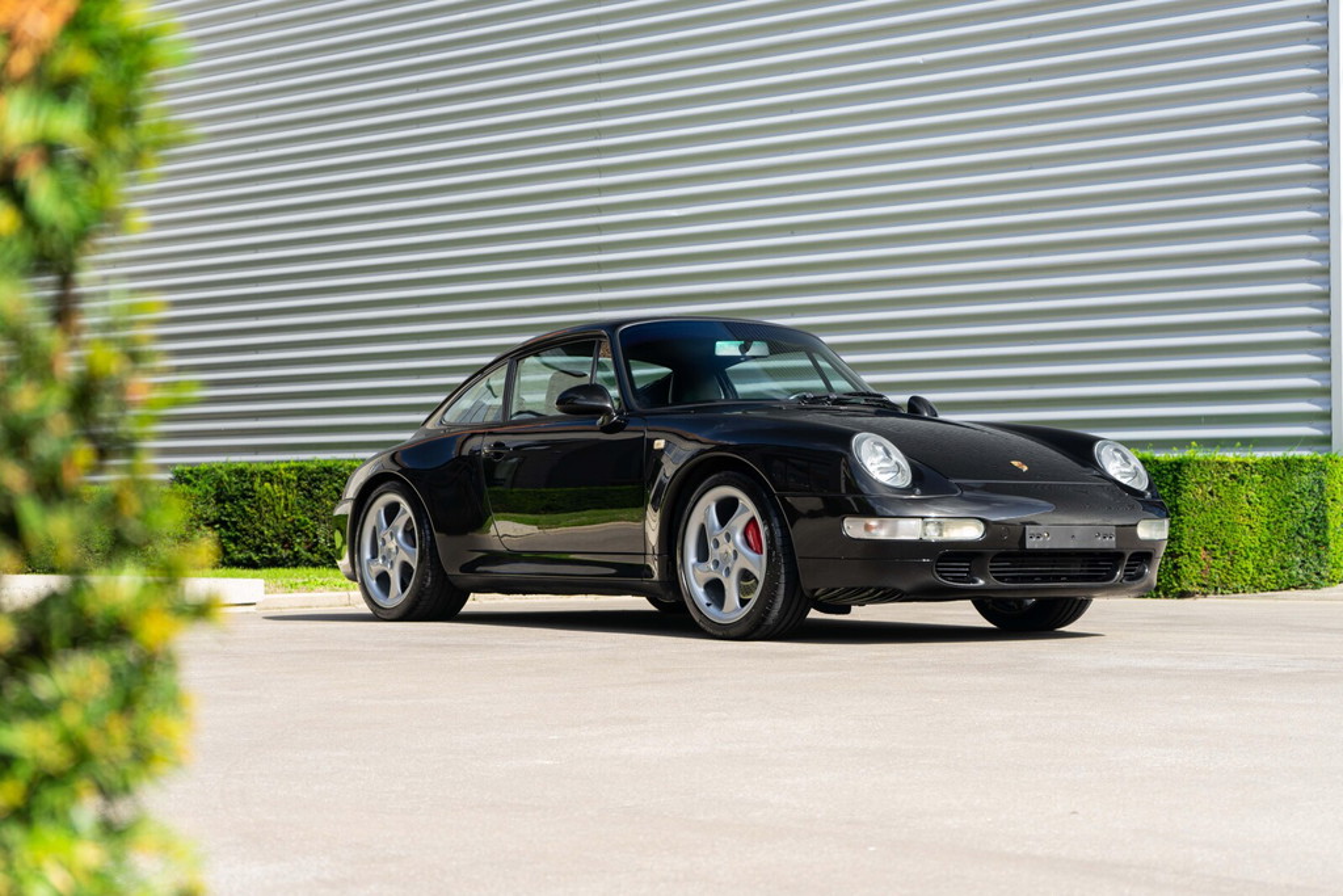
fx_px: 2500
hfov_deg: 30.1
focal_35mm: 67
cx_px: 672
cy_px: 448
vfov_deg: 20.3
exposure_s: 1/80
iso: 50
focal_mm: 67
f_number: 5.6
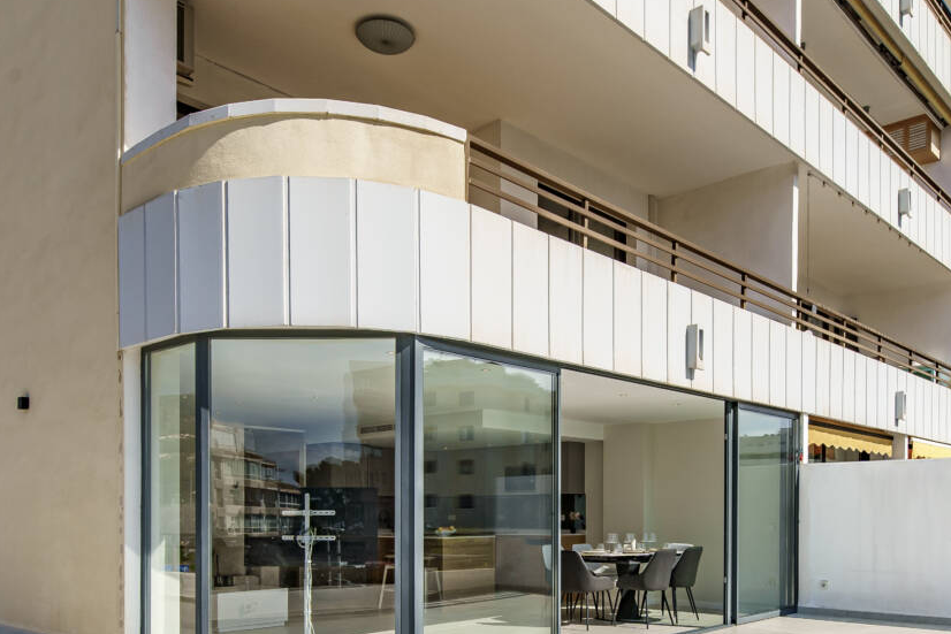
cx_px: 511
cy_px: 523
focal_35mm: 31
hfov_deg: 60.2
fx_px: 819
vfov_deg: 40.3
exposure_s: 1/1000
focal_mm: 16
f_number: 9
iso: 320
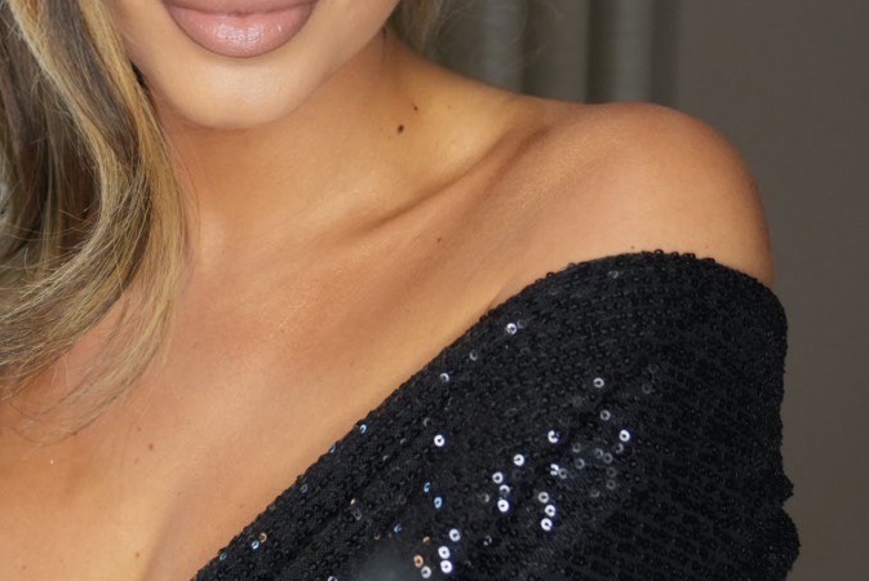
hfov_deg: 20.6
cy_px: 8
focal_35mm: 97
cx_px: 112
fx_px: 2348
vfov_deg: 13.9
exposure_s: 1/160
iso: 1000
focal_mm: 27
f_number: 4.5
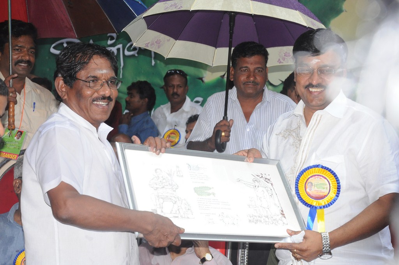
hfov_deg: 21.9
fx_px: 1029
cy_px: 132
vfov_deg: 14.7
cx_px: 200
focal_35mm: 93
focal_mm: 62
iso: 1250
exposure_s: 1/125
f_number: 11
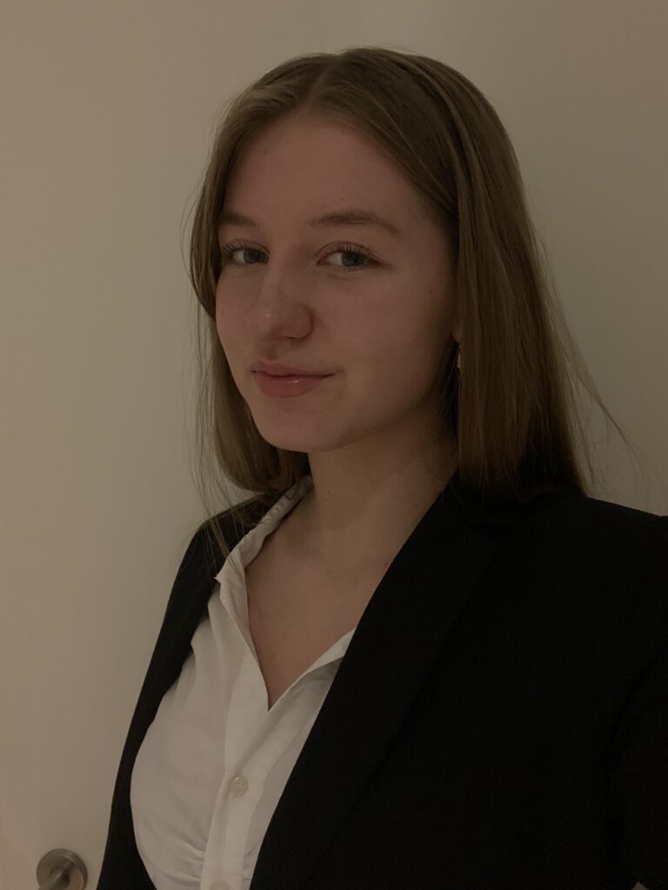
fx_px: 772
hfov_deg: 46.8
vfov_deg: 60.0
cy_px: 445
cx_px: 334
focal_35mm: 30
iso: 400
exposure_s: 1/34
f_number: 2.2
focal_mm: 2.71
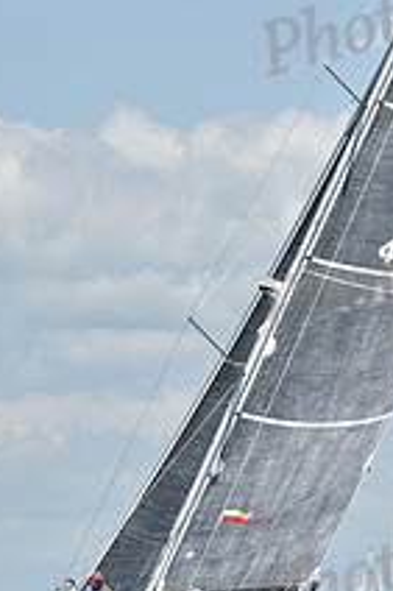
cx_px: 118
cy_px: 446
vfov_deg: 5.6
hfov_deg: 3.7
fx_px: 6068
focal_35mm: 370
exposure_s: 1/1250
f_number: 7.1
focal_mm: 135
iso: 250
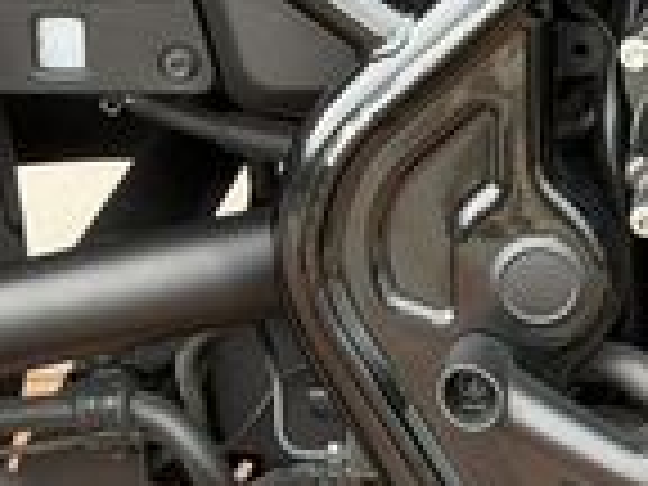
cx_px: 1107
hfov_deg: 8.9
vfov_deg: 6.9
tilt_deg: -26.7
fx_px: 3987
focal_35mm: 213
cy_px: -148
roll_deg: -1.2
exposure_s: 1/181
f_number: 1.78
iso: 80
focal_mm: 6.76
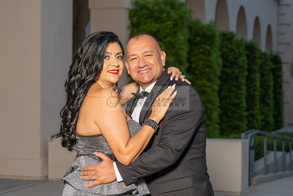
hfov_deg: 24.2
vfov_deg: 16.3
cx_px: 115
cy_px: 94
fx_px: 683
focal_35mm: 84
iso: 400
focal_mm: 67
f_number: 5
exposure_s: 1/200
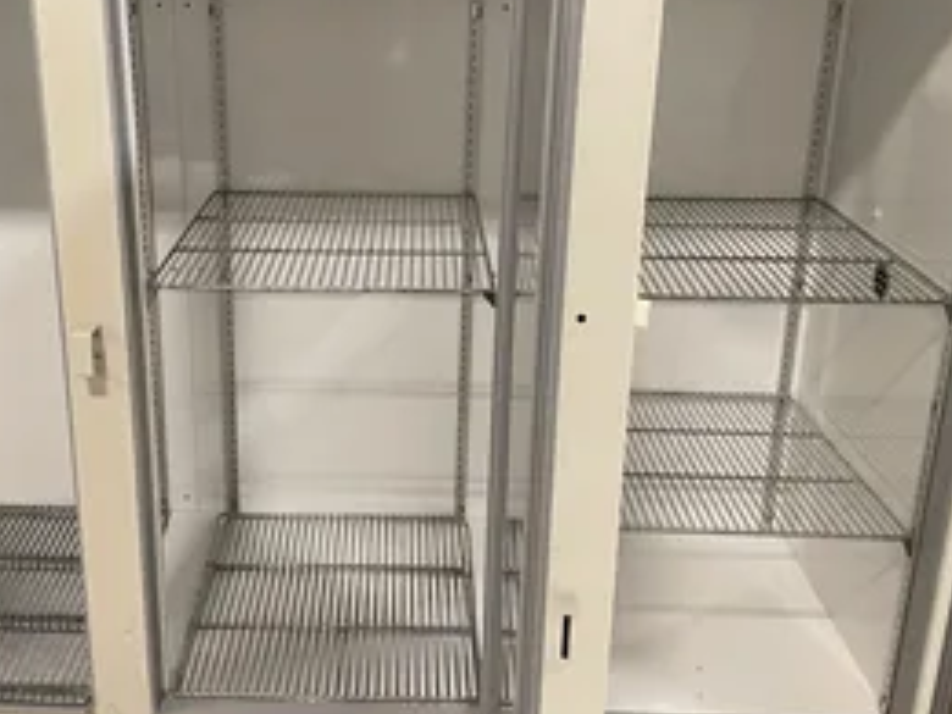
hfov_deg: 46.5
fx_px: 1100
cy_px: 286
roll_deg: +0.2
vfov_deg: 35.8
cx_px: 370
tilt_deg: -18.1
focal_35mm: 40
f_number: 1.6
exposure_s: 1/60
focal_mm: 4.2
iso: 500
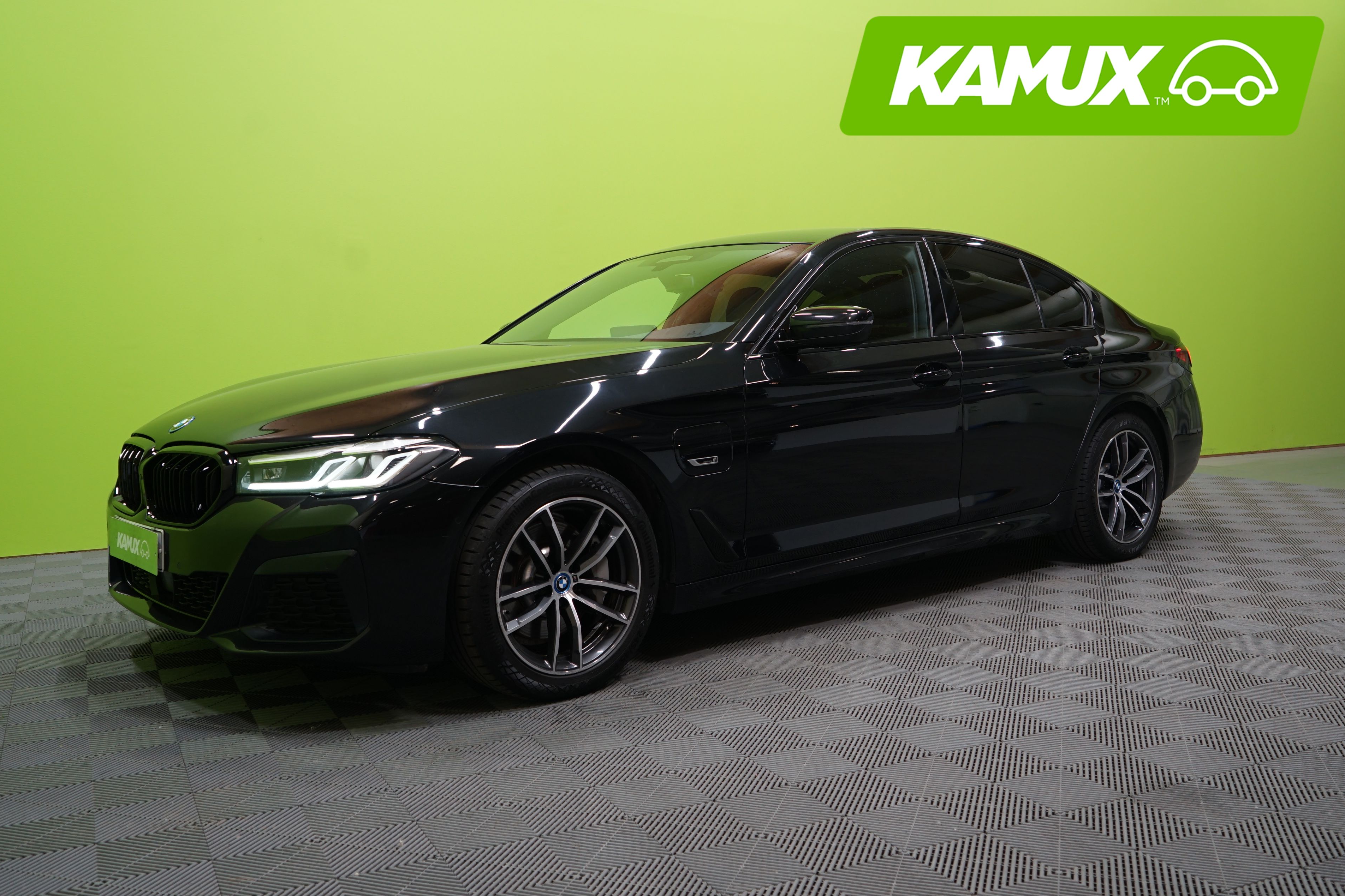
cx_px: 665
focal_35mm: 31
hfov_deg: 60.3
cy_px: 435
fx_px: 1158
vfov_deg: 42.3
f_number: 4.5
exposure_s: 1/60
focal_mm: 30
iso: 500
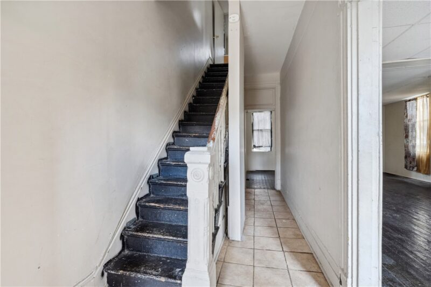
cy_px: 144
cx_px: 216
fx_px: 192
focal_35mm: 16
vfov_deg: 73.7
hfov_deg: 96.7
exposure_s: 1/30
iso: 2000
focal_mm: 16
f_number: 6.3
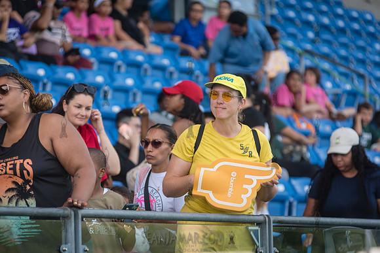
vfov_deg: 6.9
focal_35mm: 200
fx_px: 2112
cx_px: 190
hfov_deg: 10.3
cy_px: 126
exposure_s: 1/250
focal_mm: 200
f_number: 4
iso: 125
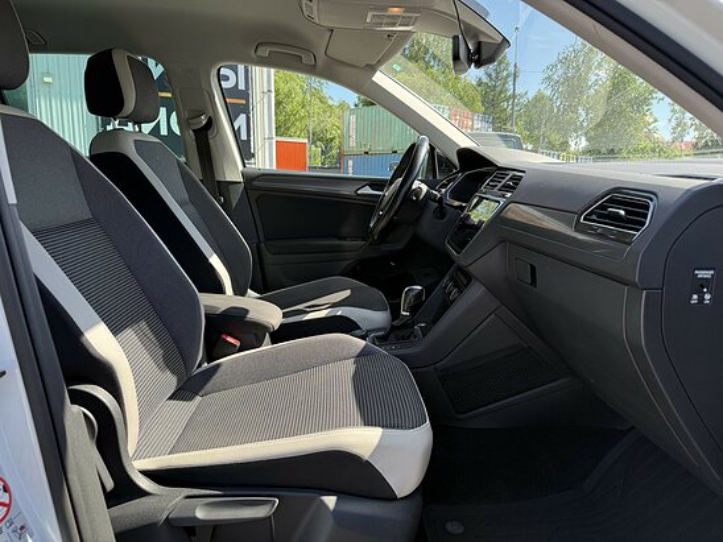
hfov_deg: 71.6
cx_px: 362
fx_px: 501
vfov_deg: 56.8
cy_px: 271
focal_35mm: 24
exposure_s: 1/715
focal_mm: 6.76
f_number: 1.78
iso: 100
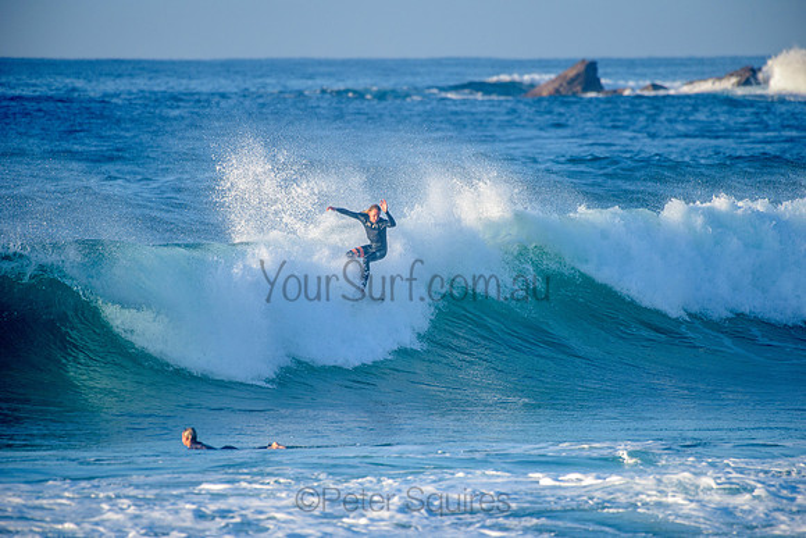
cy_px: 269
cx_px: 403
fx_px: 11197
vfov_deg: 2.8
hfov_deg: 4.1
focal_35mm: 500
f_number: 5.6
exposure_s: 1/2000
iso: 450
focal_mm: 500
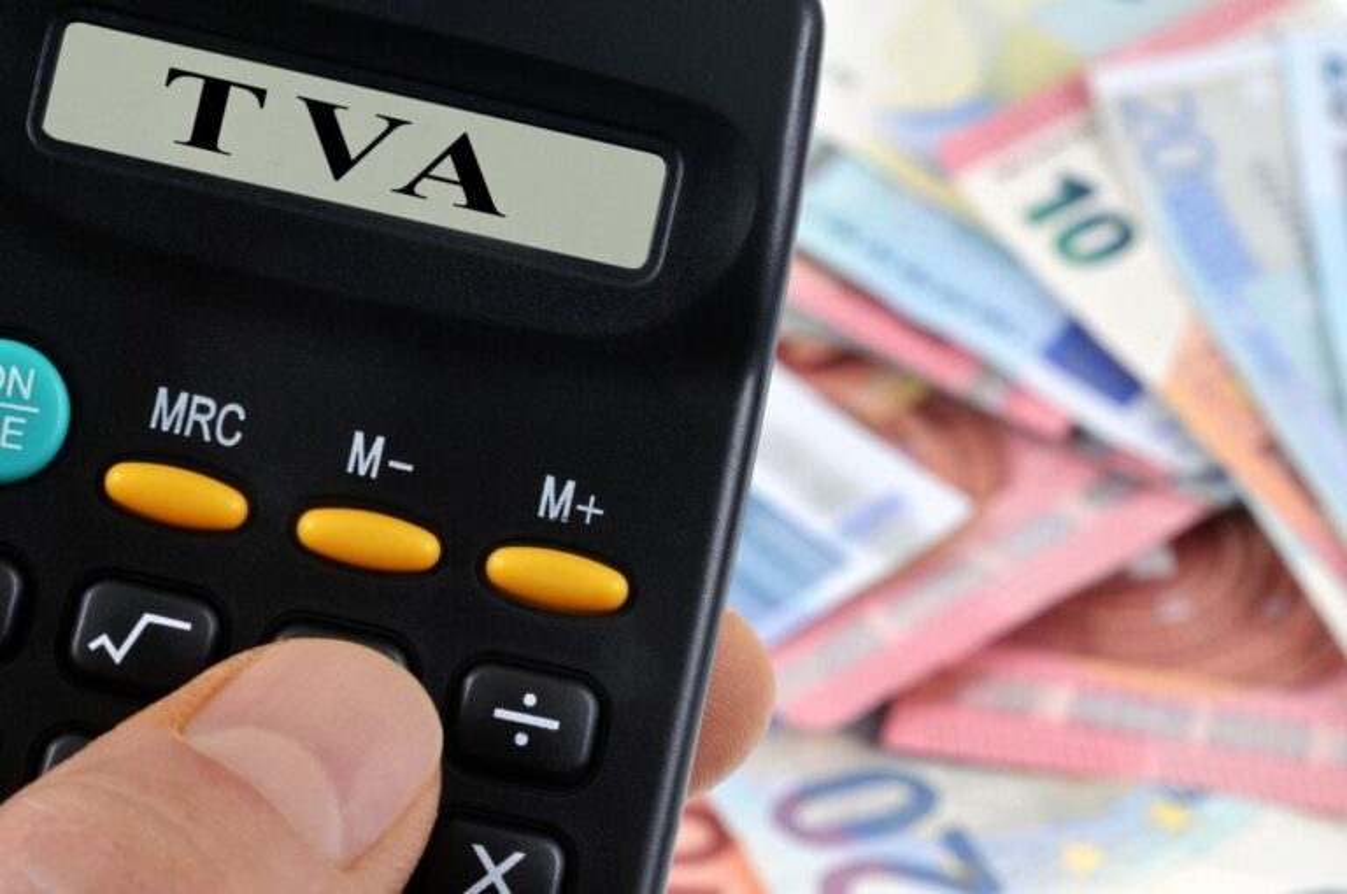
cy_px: 447
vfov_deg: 15.1
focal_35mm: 90
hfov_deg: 22.6
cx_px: 674
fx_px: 3363
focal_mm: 60
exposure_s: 1/160
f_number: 22
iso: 200
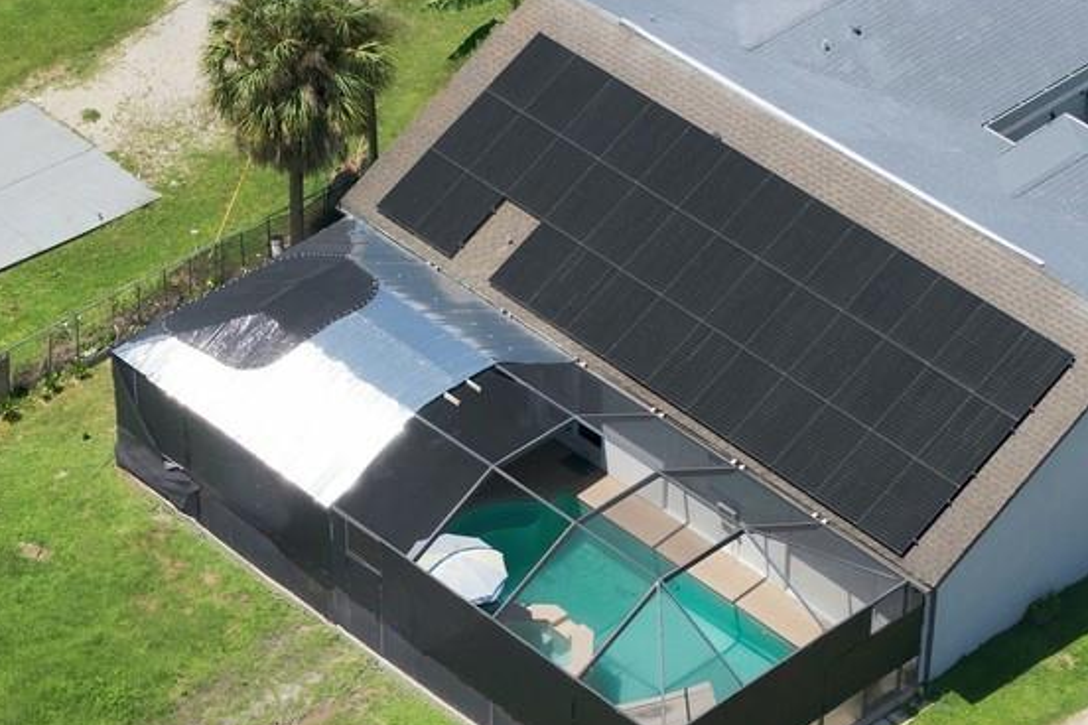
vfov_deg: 10.2
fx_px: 4080
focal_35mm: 135
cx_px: 587
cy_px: 341
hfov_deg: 15.2
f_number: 2.8
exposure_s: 1/3000
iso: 280
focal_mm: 19.4
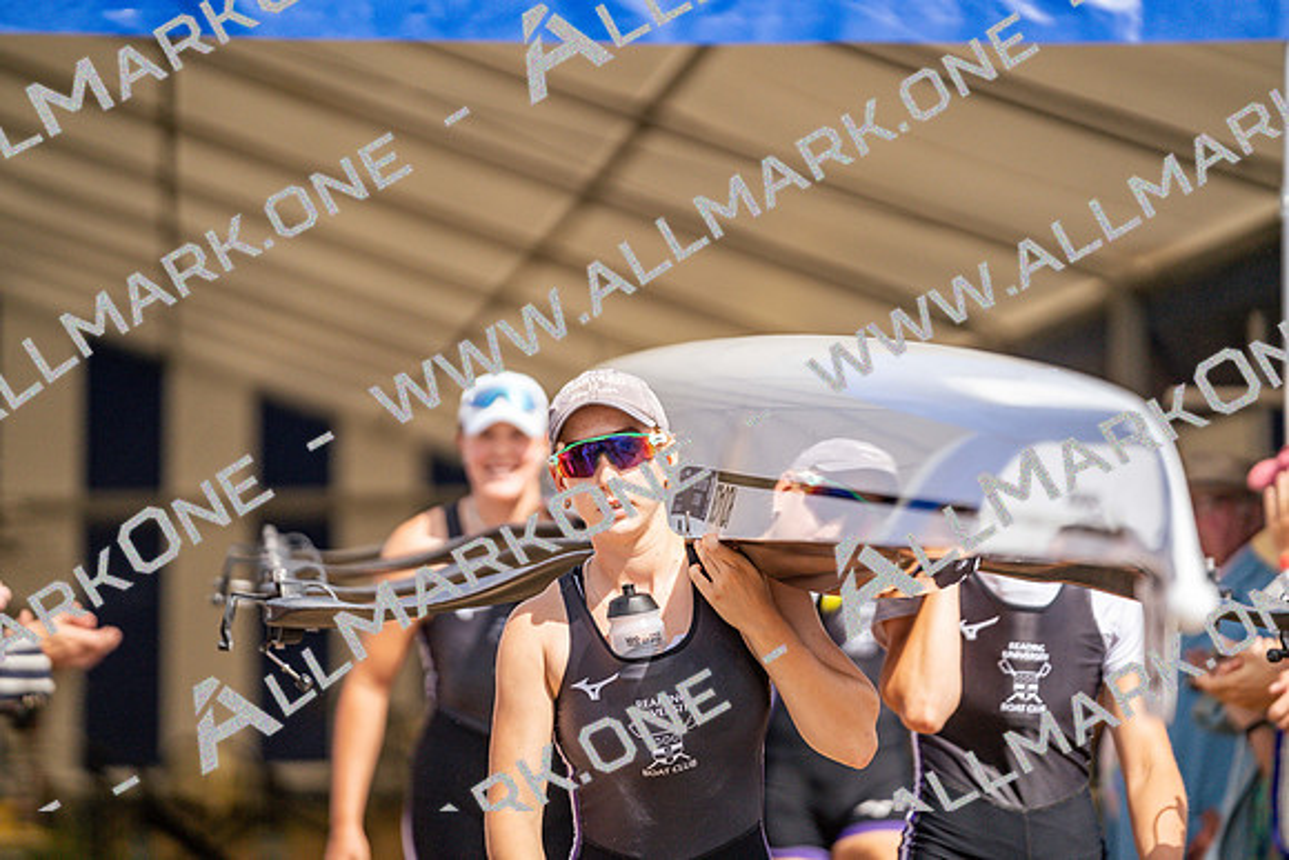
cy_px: 430
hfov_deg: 10.3
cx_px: 644
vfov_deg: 6.9
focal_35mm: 200
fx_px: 7162
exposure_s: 1/8000
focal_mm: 200
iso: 400
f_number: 2.8
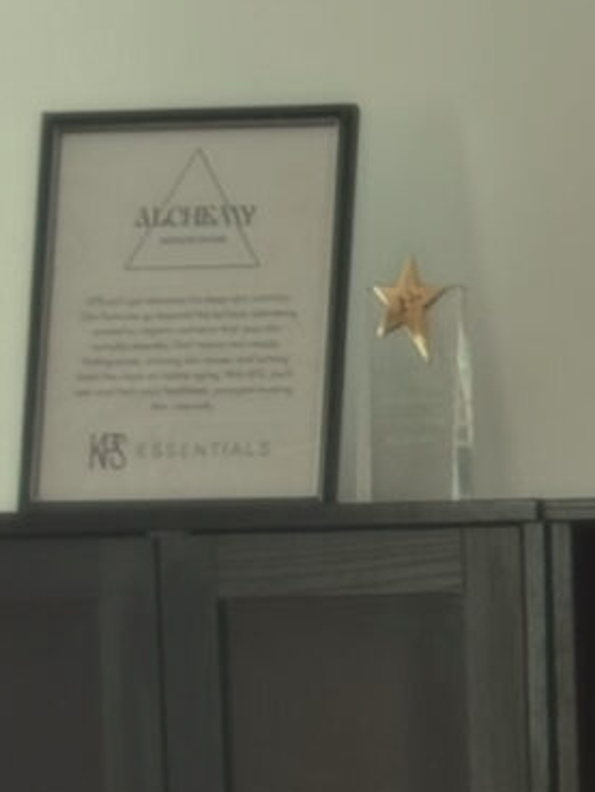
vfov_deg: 7.3
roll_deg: +0.4
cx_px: 1143
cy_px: 1575
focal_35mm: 260
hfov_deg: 5.6
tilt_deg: -8.1
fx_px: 5955
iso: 500
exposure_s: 1/30
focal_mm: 6.76
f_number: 1.78
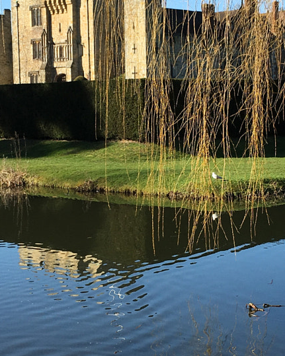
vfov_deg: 22.7
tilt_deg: -8.2
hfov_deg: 18.3
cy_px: 209
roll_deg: +0.5
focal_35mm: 84
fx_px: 886
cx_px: 144
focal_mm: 4.15
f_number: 2.2
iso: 25
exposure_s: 1/874
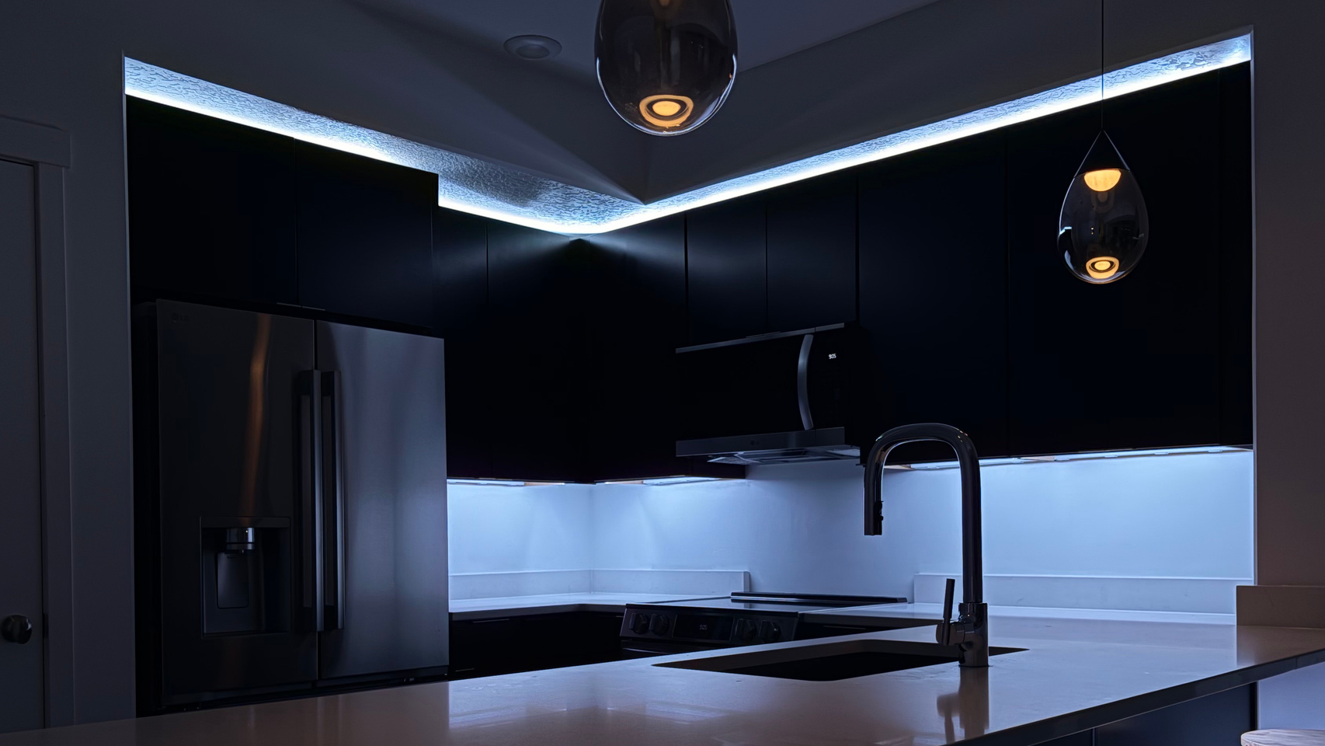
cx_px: 680
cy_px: 547
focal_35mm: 34
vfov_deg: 34.0
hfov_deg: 58.0
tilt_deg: +0.5
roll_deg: +0.6
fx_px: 1195
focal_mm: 5.96
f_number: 1.6
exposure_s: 1/77
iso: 125
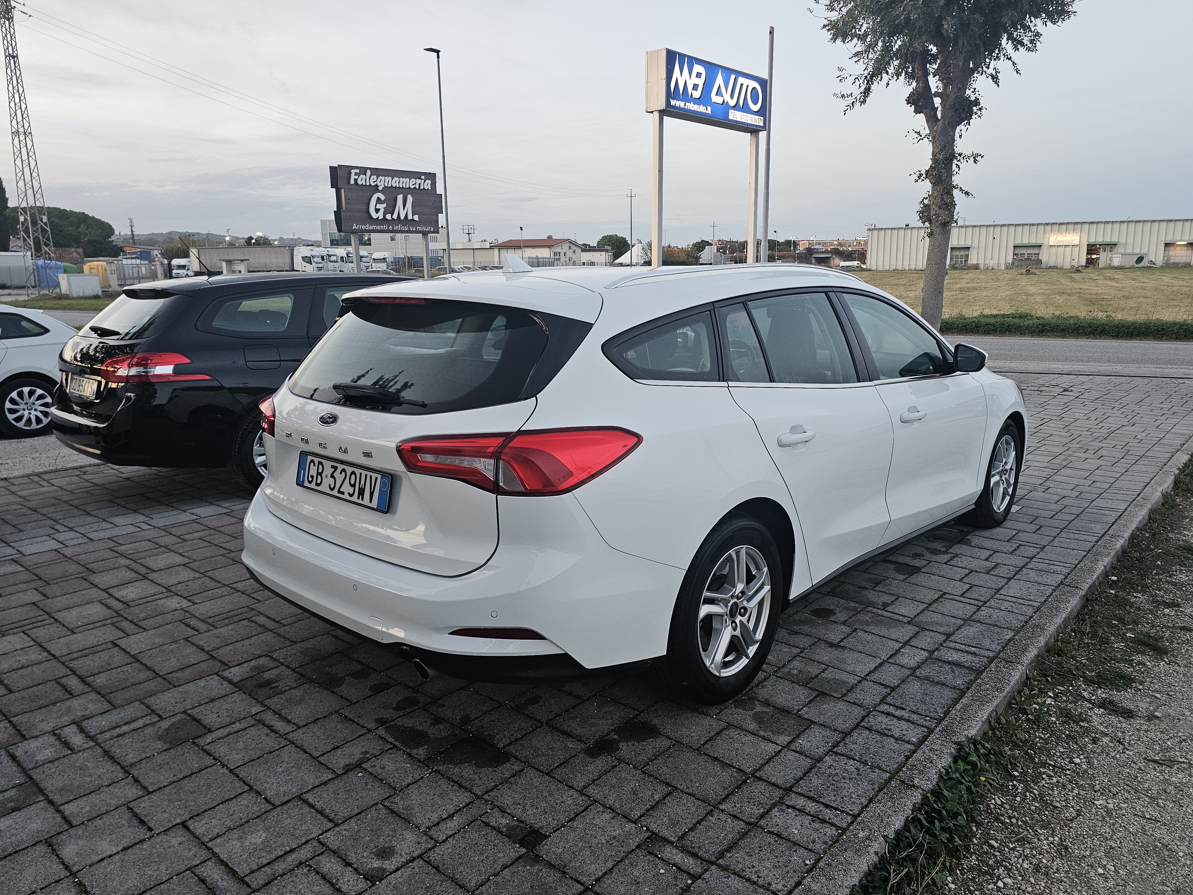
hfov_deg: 71.6
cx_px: 602
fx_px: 827
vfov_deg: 56.8
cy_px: 431
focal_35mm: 24
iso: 200
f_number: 1.7
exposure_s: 1/100
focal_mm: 6.3
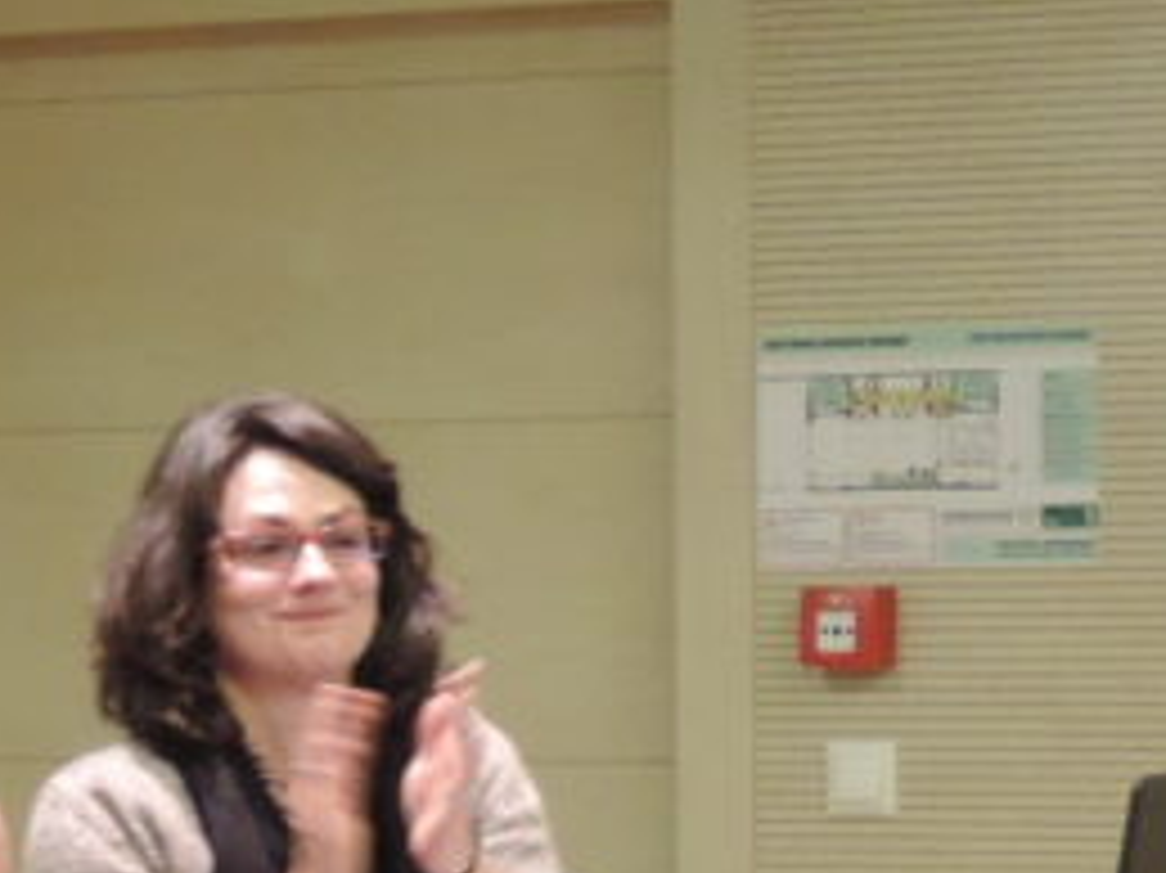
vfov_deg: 6.2
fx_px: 7979
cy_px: 1318
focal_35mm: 237
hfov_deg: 8.1
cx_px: -900
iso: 640
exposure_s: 1/15
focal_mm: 10.7
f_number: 3.7
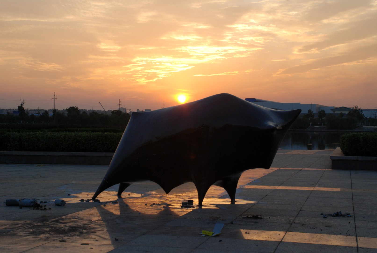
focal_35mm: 66
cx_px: 188
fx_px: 692
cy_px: 126
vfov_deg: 20.7
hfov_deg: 30.5
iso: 400
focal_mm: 44
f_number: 13
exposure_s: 1/80
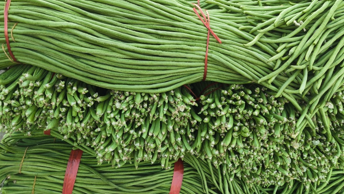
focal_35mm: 27
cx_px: 171
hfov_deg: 69.9
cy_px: 61
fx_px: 246
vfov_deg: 42.2
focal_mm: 5.59
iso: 50
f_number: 1.8
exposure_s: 1/284
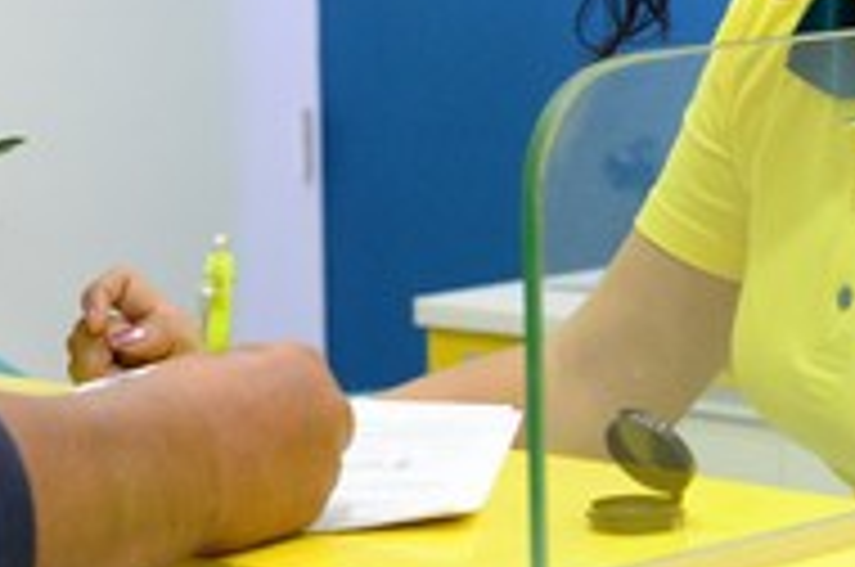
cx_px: 706
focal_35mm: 160
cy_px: -153
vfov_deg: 8.4
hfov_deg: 12.8
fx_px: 3794
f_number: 4
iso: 1600
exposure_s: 1/160
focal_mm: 38
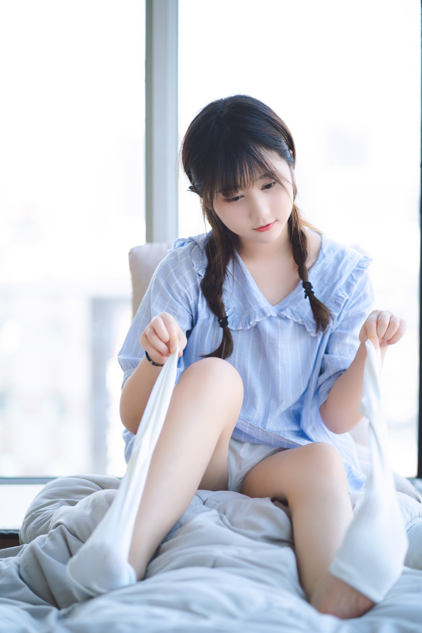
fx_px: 1495
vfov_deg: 23.9
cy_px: 316
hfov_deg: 16.1
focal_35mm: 85
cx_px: 211
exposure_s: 1/250
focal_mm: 85
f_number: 2.2
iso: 320
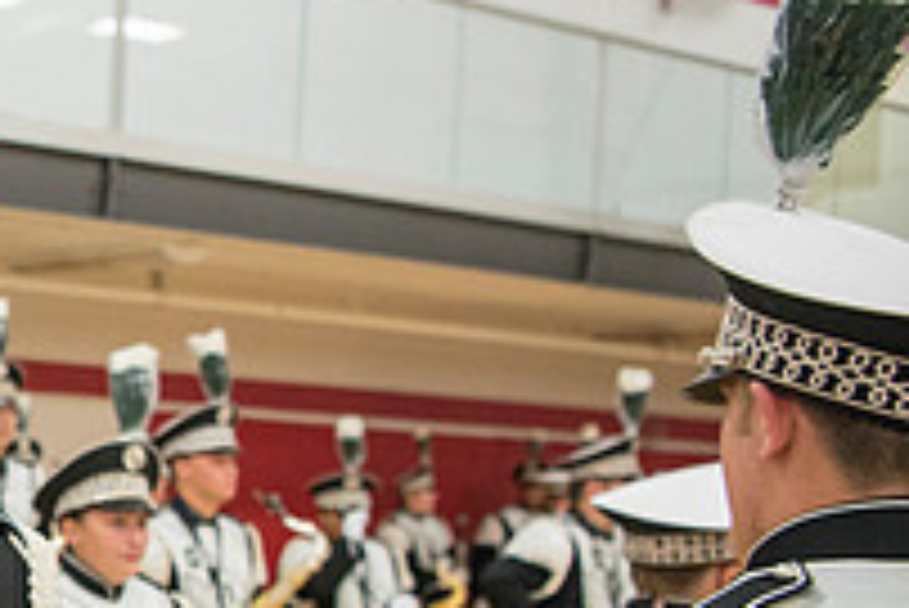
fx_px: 1743
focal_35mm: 69
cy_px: 520
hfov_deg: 24.2
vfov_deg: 19.5
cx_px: -378
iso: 2000
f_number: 3.2
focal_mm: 24
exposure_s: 1/320
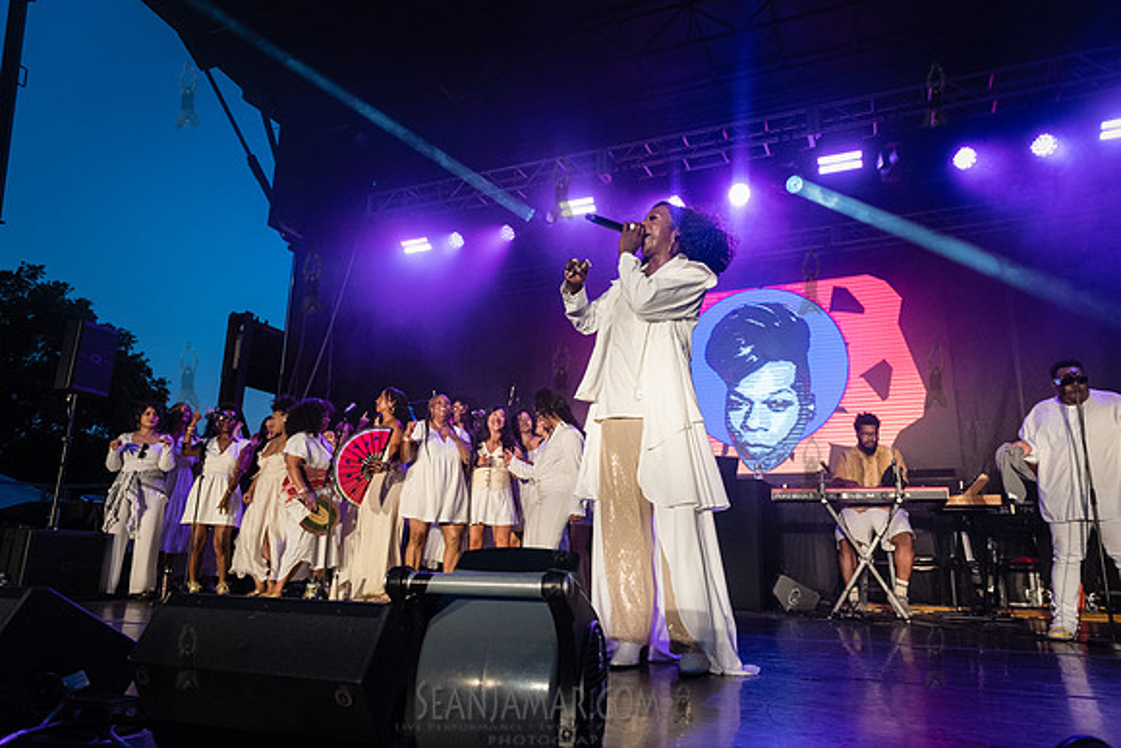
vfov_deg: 53.2
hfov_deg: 73.7
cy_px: 374
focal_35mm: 24
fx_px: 747
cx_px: 560
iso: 4000
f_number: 4
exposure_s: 1/800
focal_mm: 24
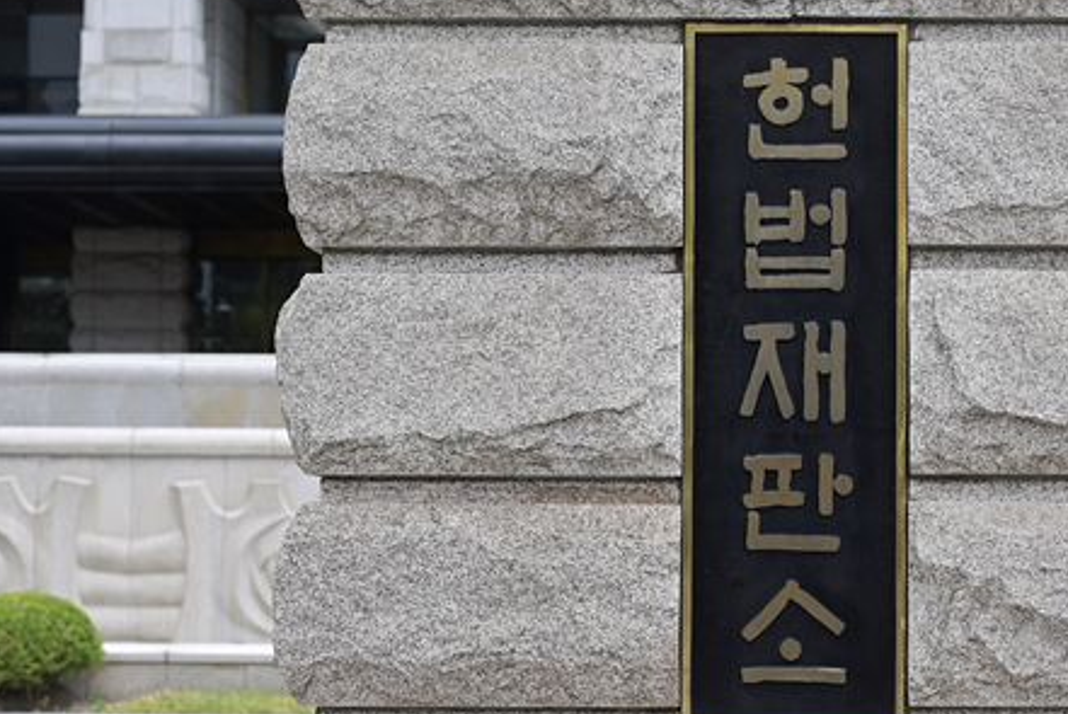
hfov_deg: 18.3
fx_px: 3296
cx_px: 797
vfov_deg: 12.4
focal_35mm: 111
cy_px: 374
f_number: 5.6
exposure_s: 1/200
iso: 200
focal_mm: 70
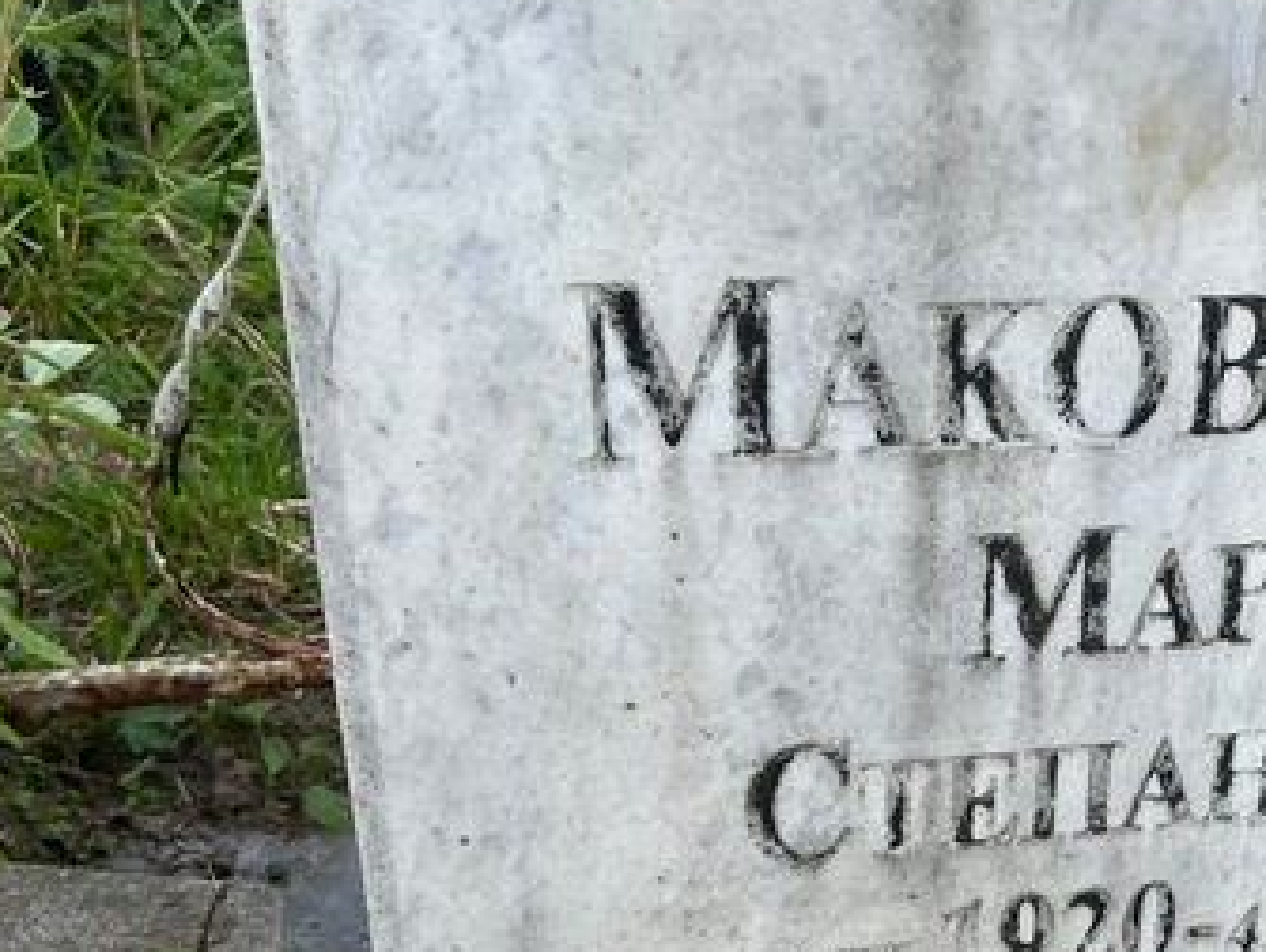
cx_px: 1172
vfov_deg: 23.5
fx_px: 2270
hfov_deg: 29.7
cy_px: 714
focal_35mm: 62
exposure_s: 1/932
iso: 50
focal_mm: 5.7
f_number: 1.5
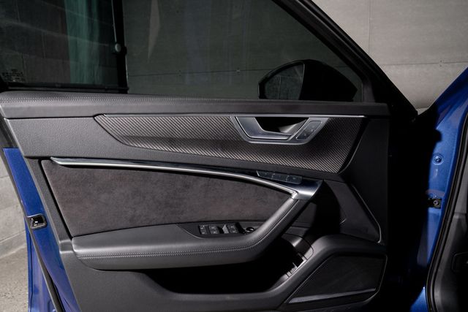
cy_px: 156
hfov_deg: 67.4
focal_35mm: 27
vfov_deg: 48.0
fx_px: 351
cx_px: 234
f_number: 5.6
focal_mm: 27
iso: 250
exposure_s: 1/160
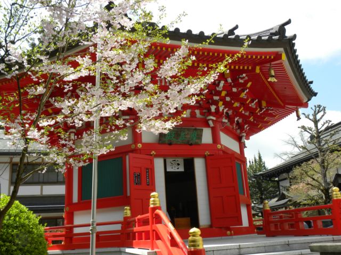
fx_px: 364
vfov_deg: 38.7
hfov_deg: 50.1
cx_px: 170
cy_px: 128
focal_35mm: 37
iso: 64
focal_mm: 6.6
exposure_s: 1/230
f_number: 5
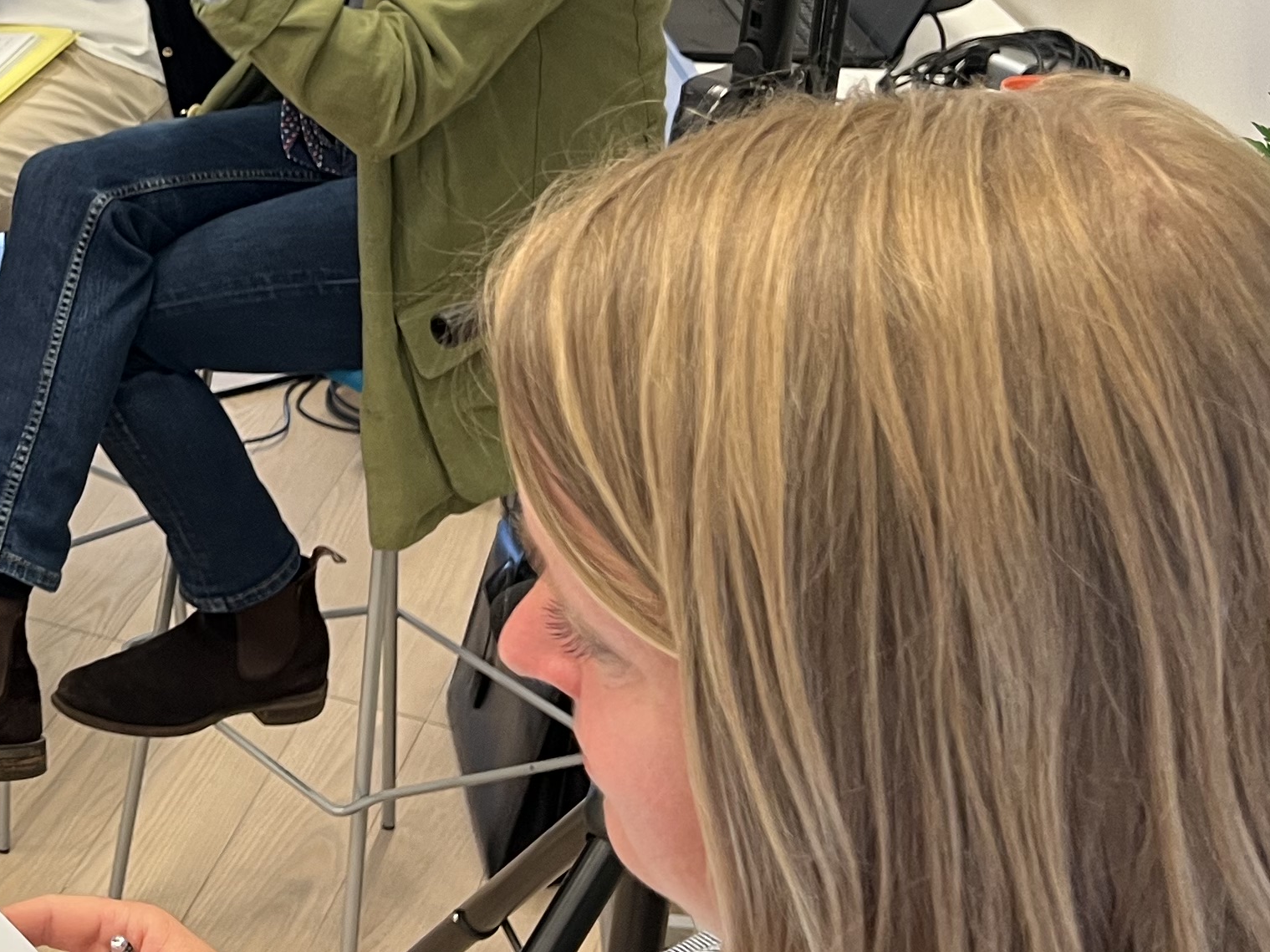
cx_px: -213
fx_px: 2531
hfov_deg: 25.6
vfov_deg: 21.1
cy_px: 193
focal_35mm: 69
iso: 125
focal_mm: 5.7
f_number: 1.5
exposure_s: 1/60
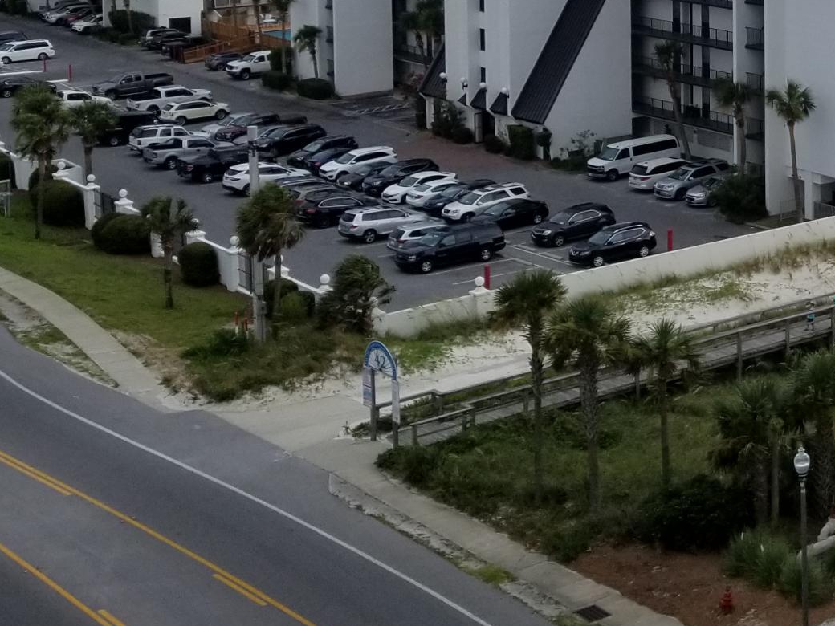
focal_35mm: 75
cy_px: -79
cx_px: 1011
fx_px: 1809
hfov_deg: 23.6
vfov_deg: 18.8
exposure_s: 1/714
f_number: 1.7
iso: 50
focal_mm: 4.3
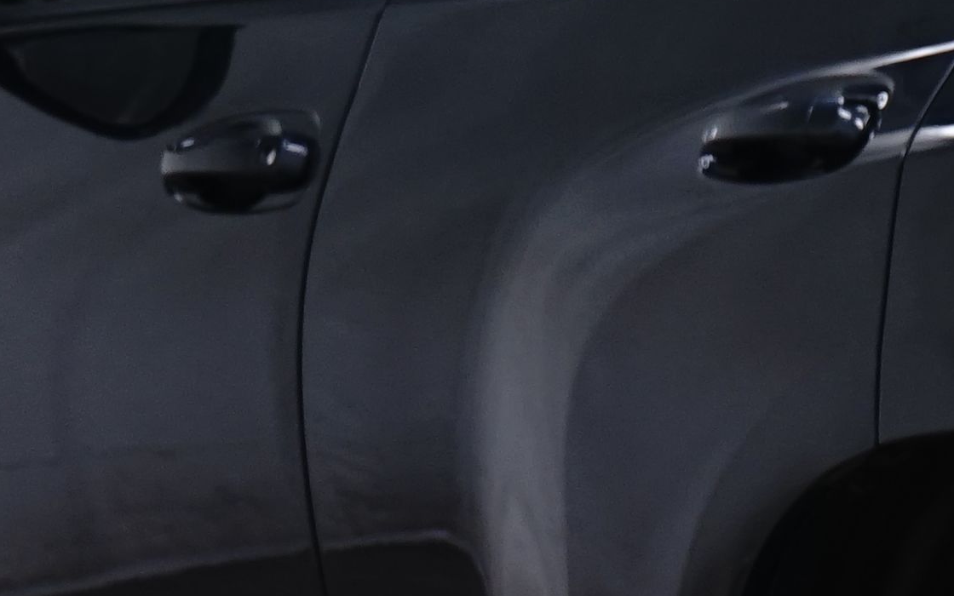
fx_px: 9230
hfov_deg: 5.8
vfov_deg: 3.7
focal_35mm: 355
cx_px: 1475
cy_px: 233
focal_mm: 65
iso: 500
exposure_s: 1/6
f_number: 8
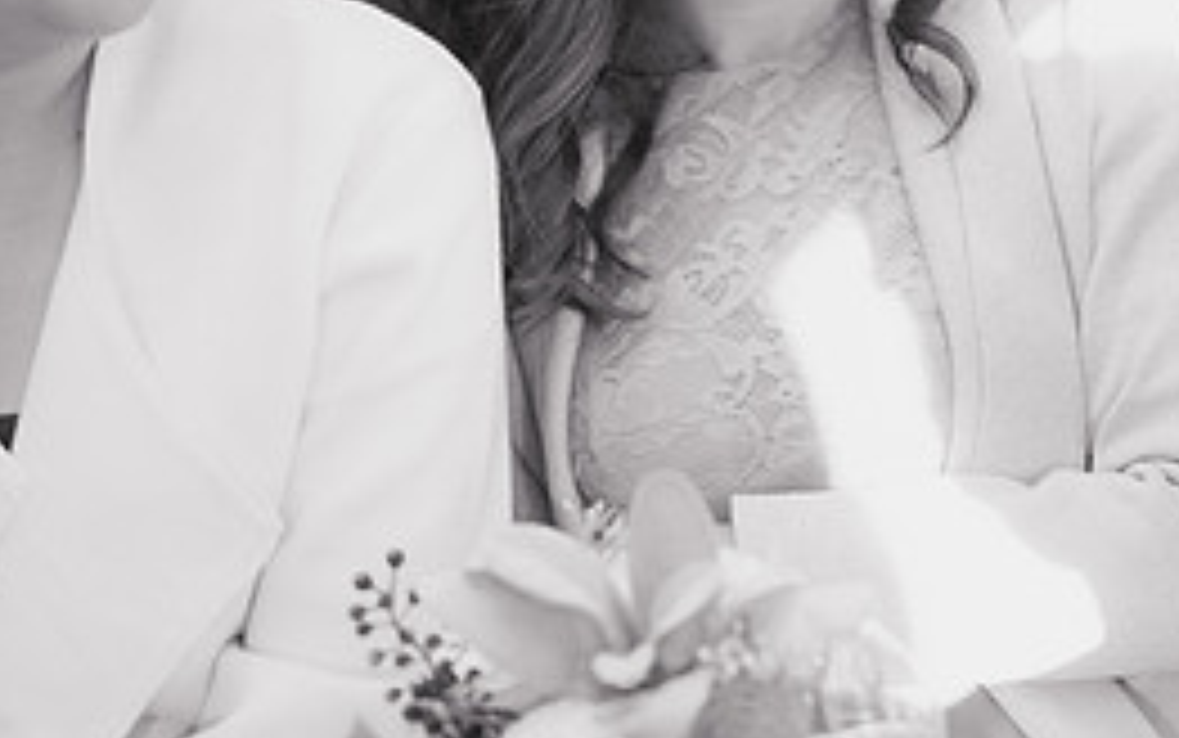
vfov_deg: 15.5
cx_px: 891
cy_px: -7
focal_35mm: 83
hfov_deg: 24.6
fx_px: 2668
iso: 1250
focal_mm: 35
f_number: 1.4
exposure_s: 1/200
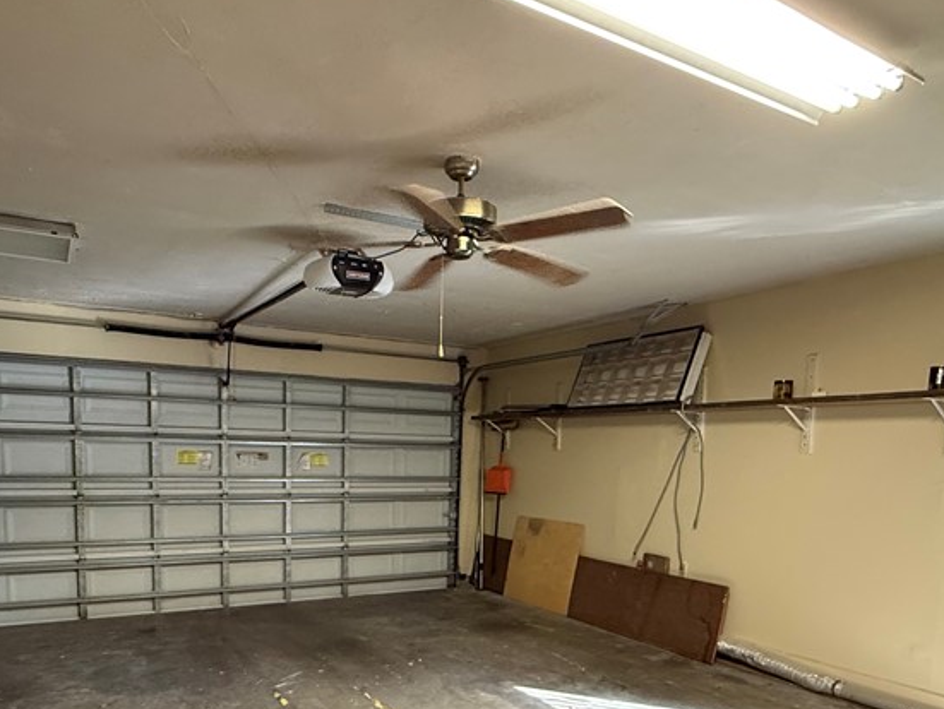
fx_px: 709
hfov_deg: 67.1
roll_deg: -0.9
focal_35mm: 26
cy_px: 524
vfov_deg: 51.1
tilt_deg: -6.5
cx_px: 428
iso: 500
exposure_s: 1/60
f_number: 2.2
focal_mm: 2.22
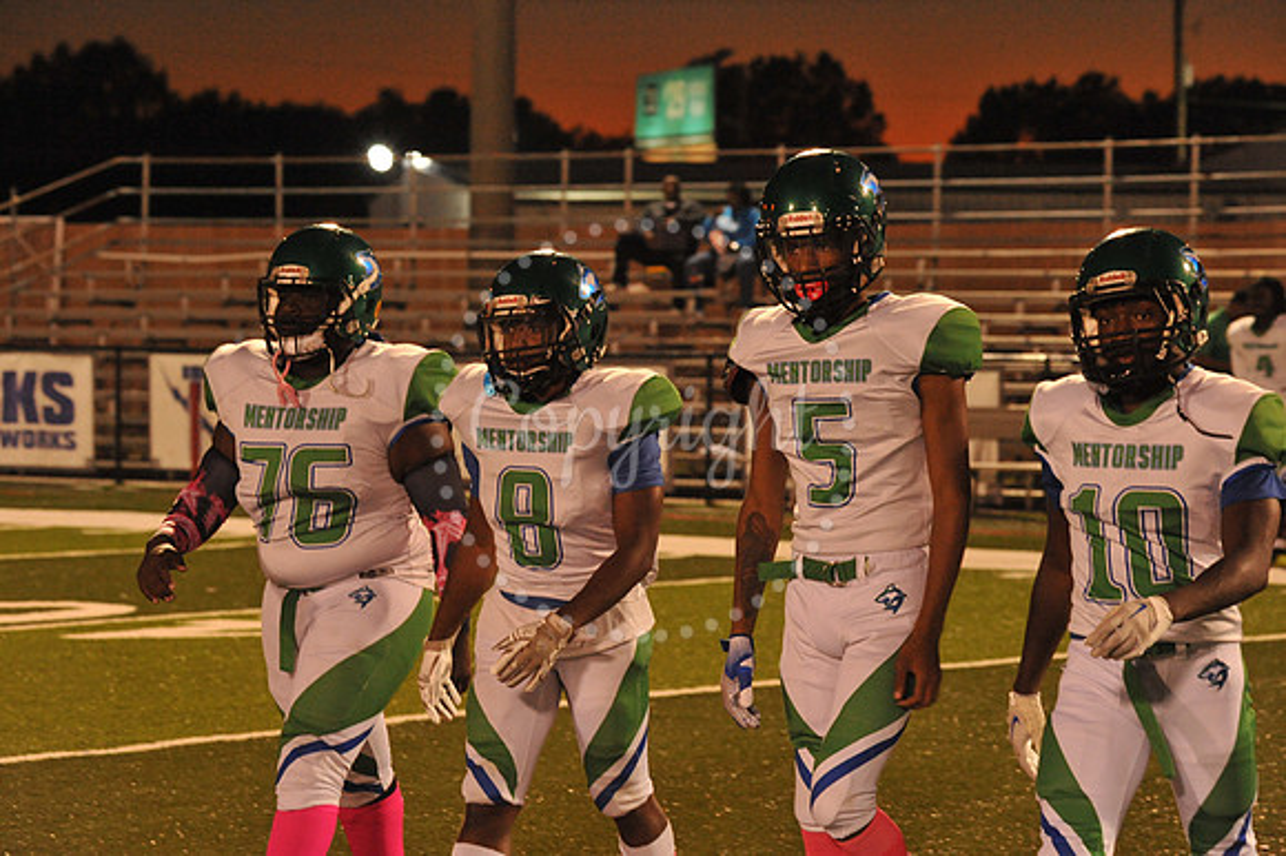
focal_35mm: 125
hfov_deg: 16.4
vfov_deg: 11.0
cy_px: 428
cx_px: 643
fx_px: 4463
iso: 5000
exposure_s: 1/160
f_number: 7.1
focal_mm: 125
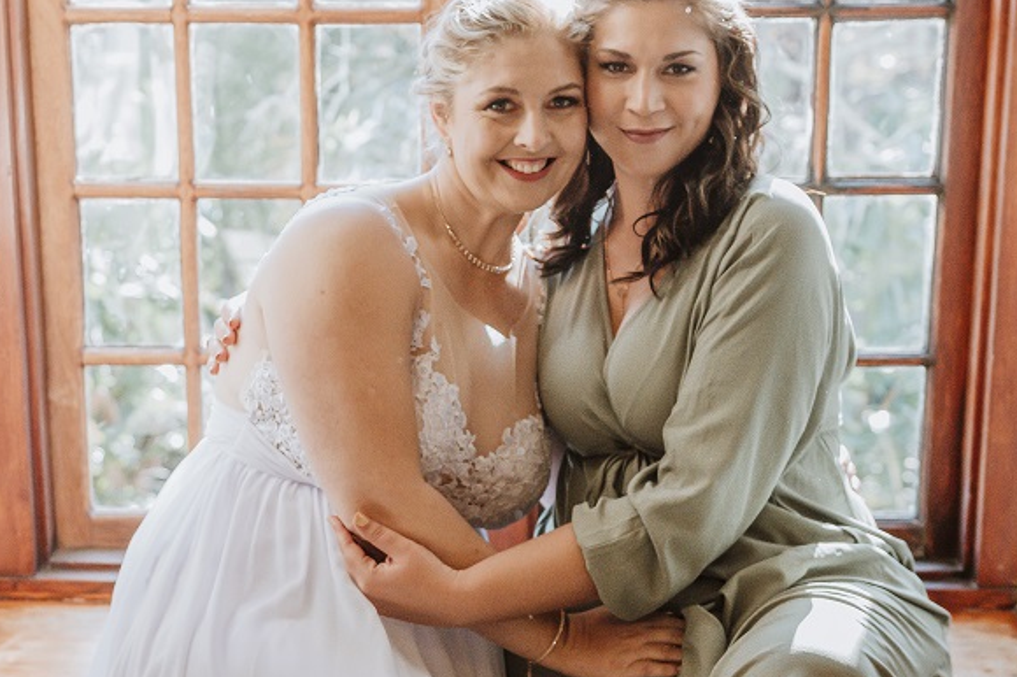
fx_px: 1976
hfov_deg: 28.8
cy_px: 340
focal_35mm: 70
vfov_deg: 19.4
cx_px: 417
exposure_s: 1/500
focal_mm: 30
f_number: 2.8
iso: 1250
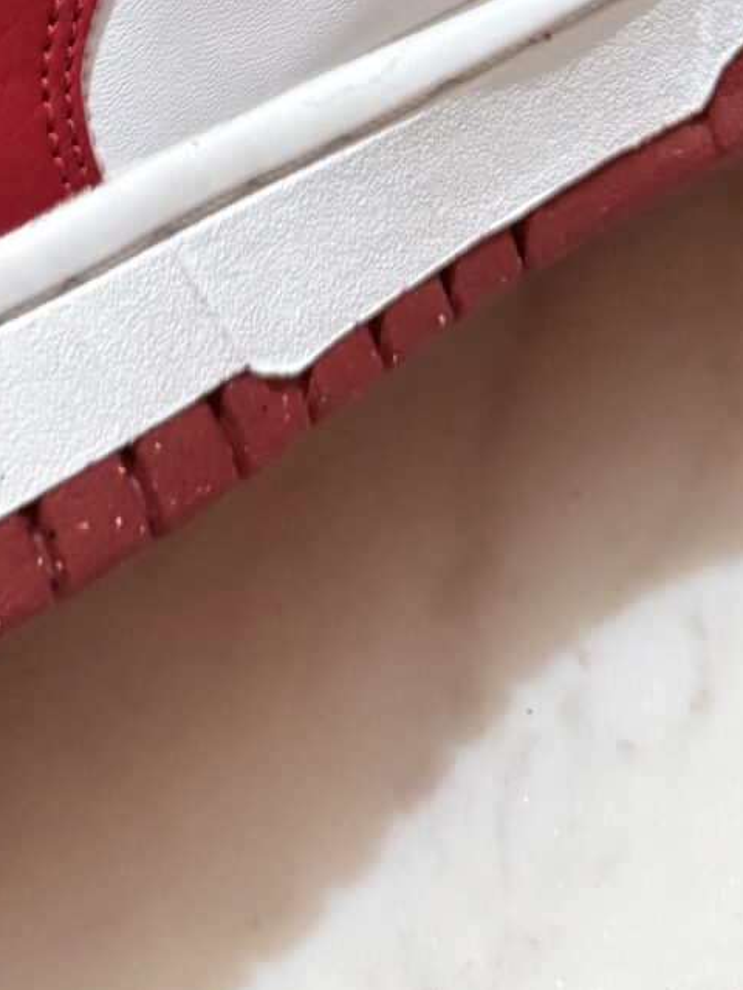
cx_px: 331
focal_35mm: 96
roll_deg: +7.3
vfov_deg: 17.5
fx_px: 2747
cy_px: -647
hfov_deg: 15.4
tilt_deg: -31.8
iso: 500
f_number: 1.78
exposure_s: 1/50
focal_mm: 6.76
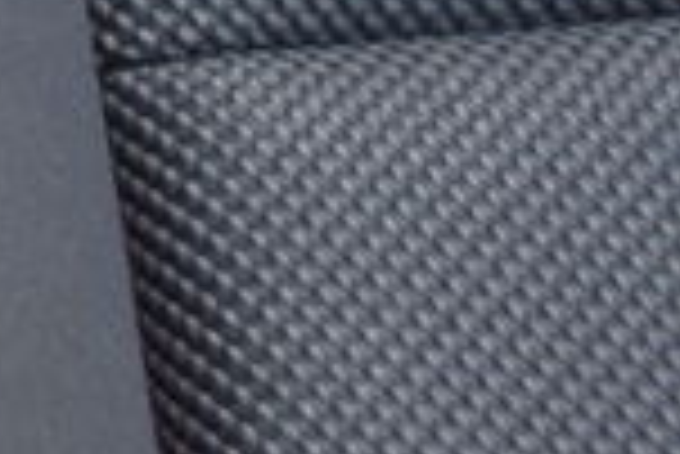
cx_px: -1567
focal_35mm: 317
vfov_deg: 4.2
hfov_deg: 5.9
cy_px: -1014
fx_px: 5993
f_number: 4
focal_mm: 32
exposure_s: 1/60
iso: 640
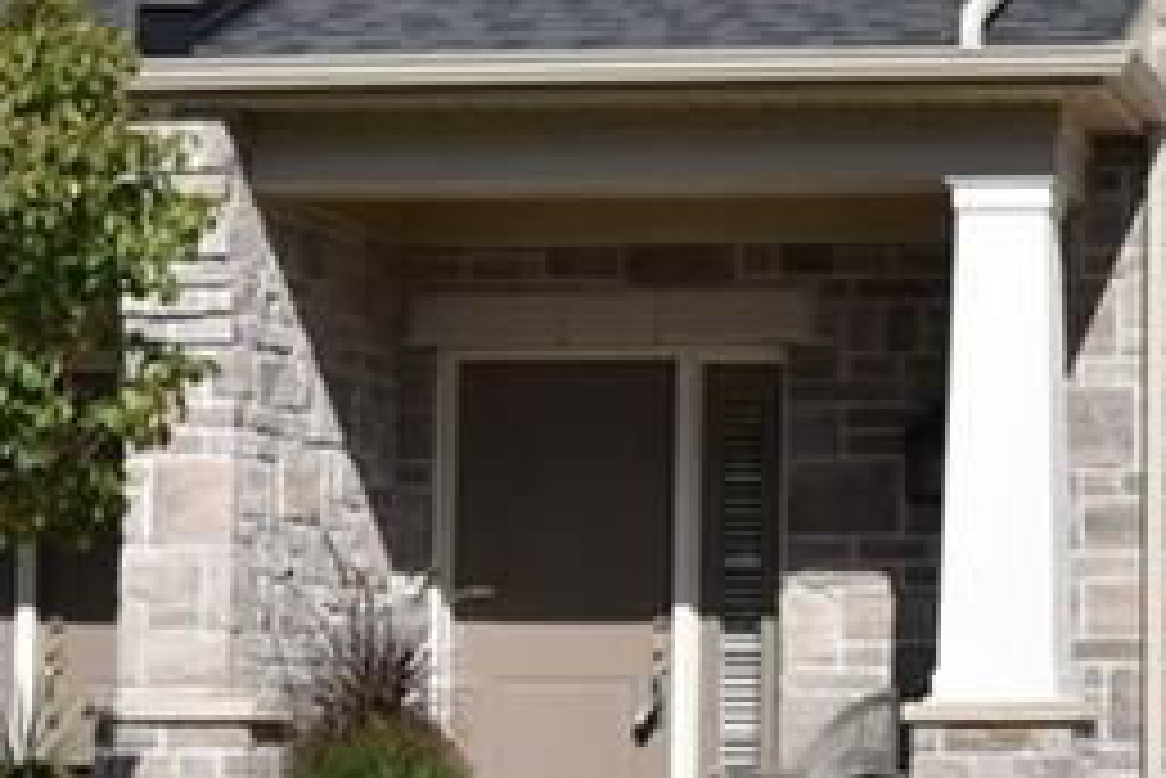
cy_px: -92
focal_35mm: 87
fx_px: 2819
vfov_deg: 15.3
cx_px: 1049
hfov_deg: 22.8
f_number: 14
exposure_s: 1/800
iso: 500
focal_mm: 22
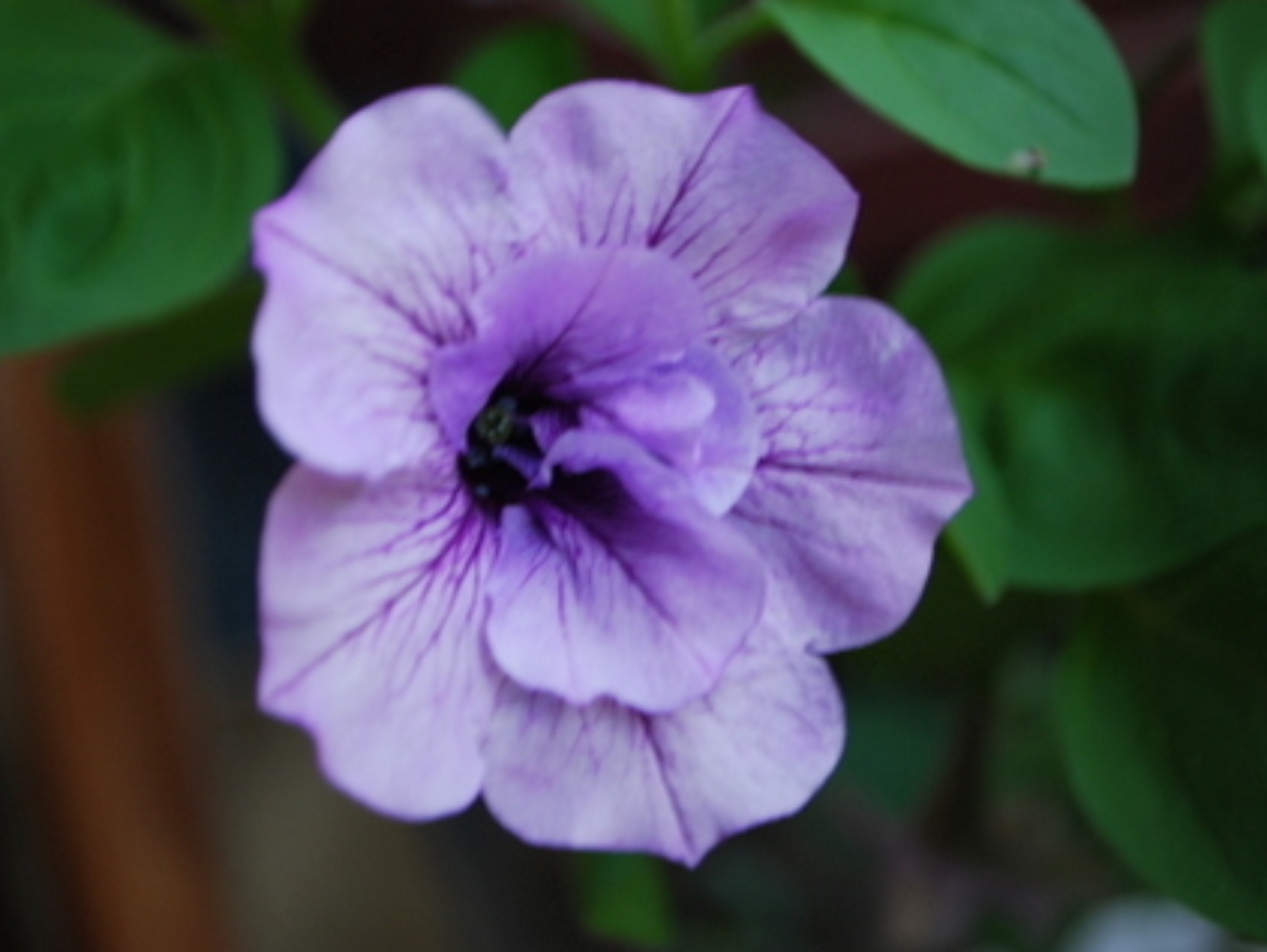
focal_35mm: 69
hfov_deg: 28.1
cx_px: 630
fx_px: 2527
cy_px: 471
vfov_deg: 21.3
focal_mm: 42
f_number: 5.3
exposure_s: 1/60
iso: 200
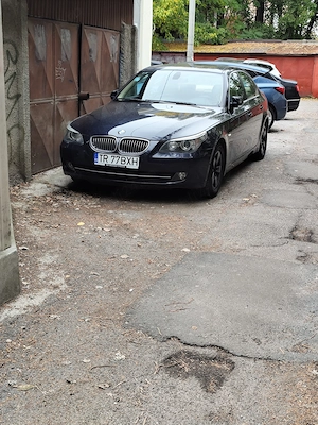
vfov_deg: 41.2
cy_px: 212
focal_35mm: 46
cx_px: 159
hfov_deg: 31.5
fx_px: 563
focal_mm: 6.19
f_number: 1.65
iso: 80
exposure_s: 1/100
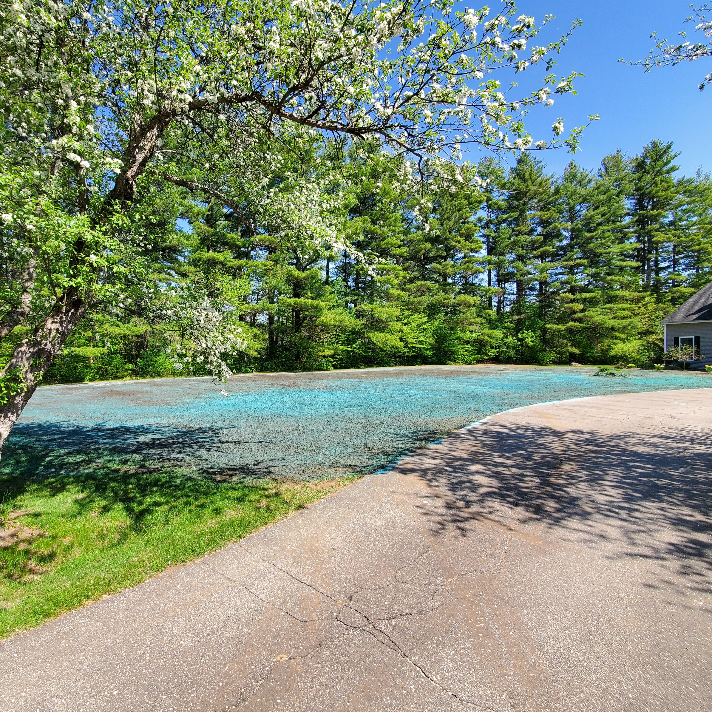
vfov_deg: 87.4
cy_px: 348
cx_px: 292
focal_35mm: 16
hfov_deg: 86.6
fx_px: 372
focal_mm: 1.8
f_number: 2.2
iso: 50
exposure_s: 1/453
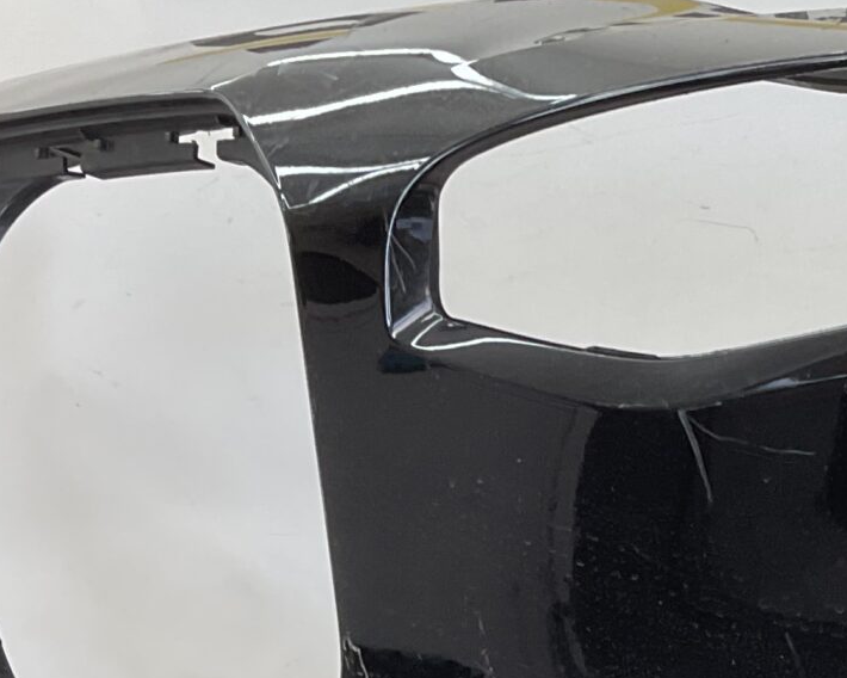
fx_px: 2557
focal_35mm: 102
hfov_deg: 17.6
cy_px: 704
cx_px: 1119
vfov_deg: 14.8
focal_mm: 3
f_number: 1.8
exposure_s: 1/100
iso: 16
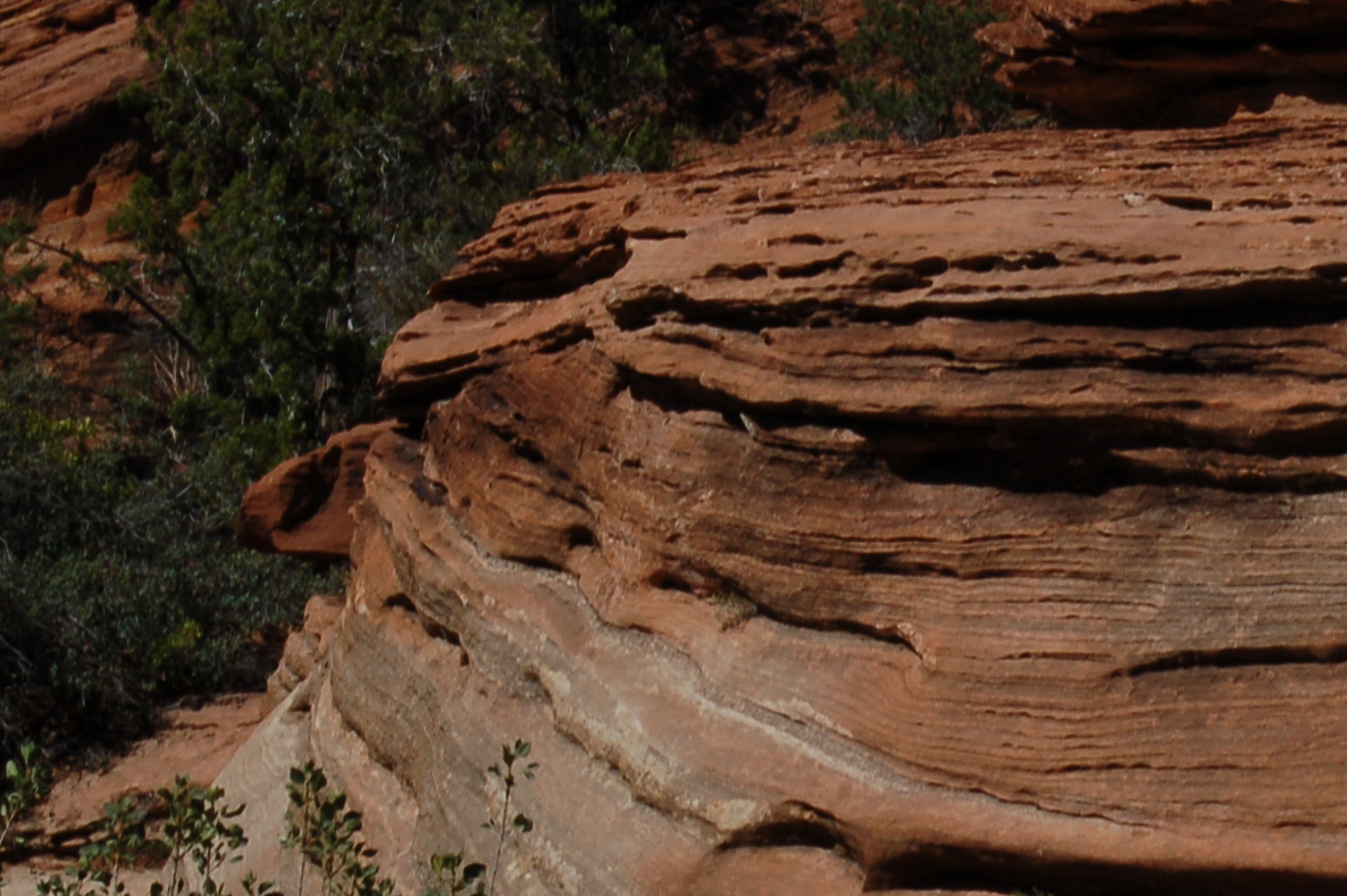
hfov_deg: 9.6
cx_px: 1482
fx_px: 7964
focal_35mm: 213
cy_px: 736
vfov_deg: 6.4
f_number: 18
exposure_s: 1/60
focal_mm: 56
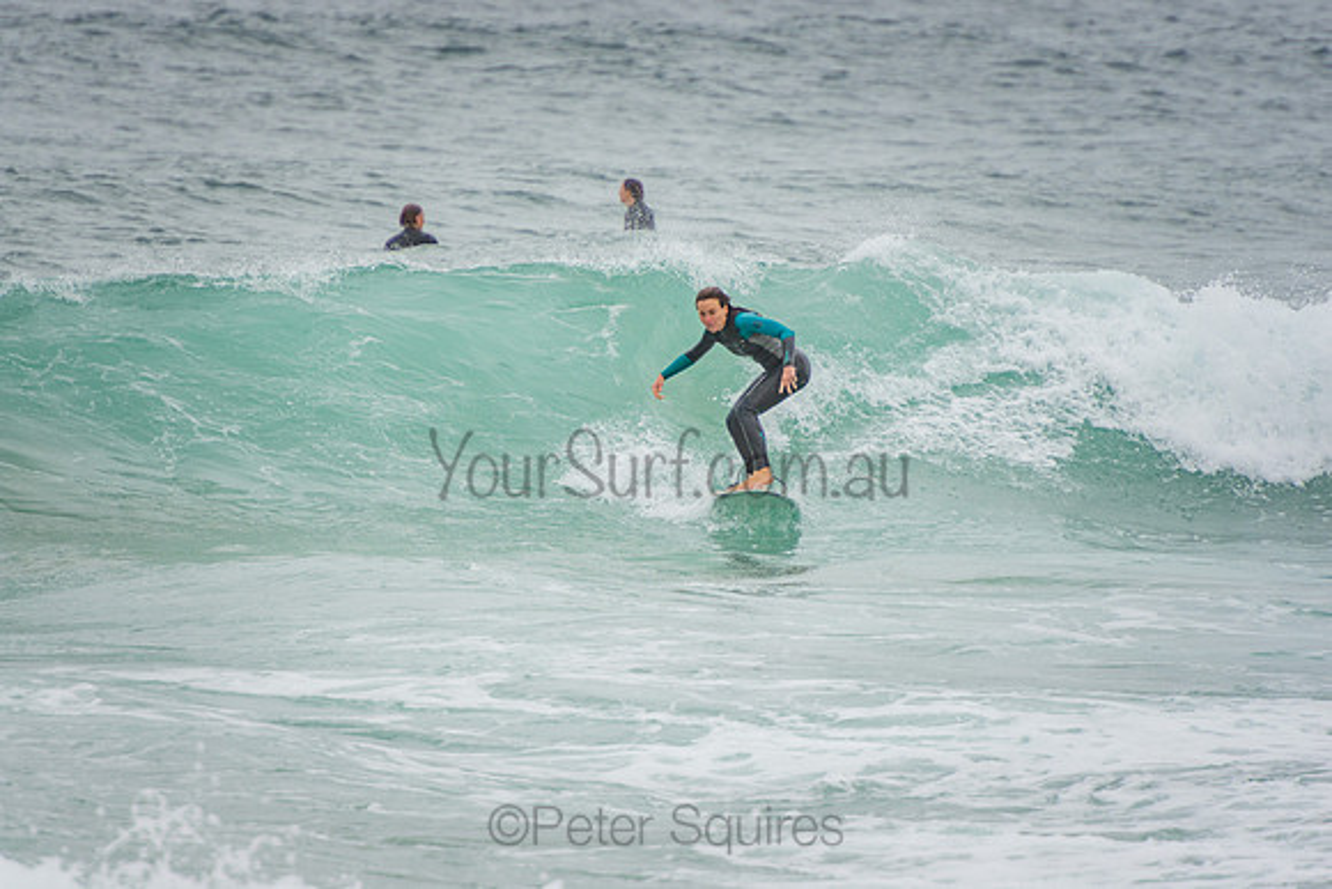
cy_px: 444
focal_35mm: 585
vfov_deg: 2.4
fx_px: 21649
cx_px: 666
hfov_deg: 3.5
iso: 280
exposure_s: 1/1600
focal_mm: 390
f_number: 5.6
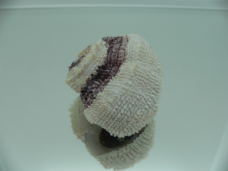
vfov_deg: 40.7
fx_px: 231
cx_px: 114
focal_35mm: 35
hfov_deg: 52.6
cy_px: 86
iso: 80
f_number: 2.8
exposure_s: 1/60
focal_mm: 4.6
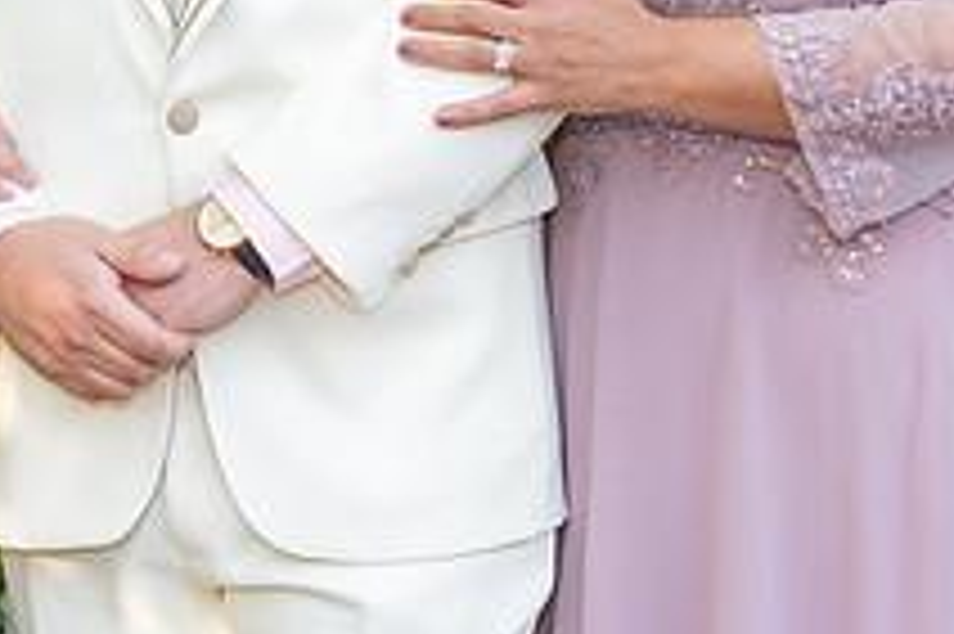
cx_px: 70
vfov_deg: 8.2
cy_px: 7
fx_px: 4422
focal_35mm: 167
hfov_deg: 12.2
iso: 320
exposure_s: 1/125
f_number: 5
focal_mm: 48
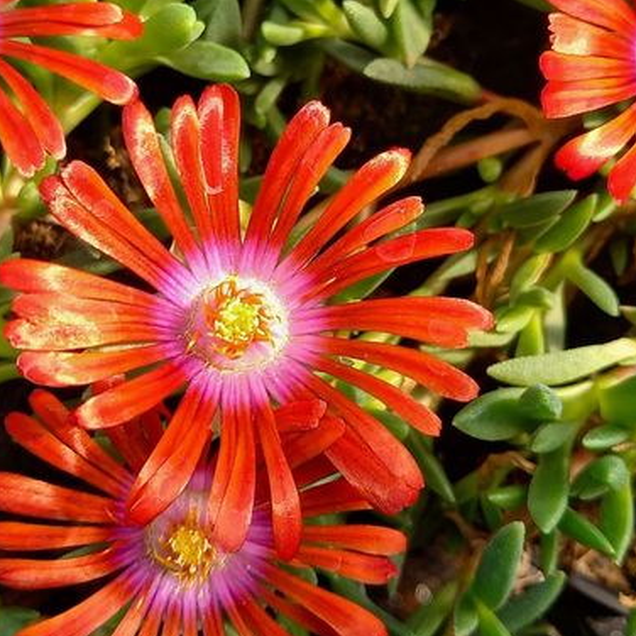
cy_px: 213
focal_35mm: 47
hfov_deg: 35.4
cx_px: 178
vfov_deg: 35.7
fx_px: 977
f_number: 2
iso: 50
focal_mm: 4.6
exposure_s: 1/229
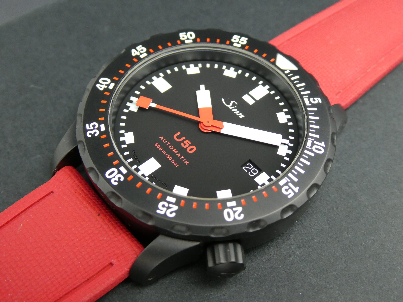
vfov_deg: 30.9
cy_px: 151
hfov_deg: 40.4
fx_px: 547
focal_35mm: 47
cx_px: 202
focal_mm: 8.4
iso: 500
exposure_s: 1/80
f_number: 4
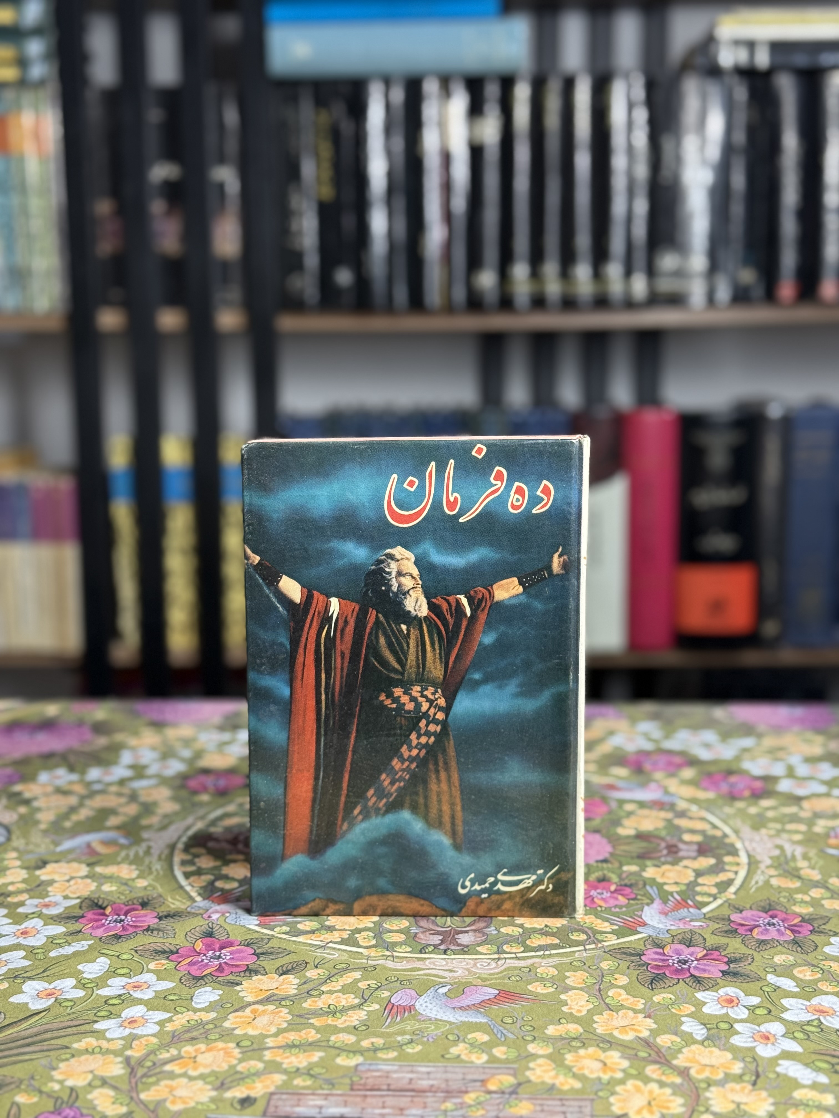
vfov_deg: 39.7
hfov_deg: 30.3
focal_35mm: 48
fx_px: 1551
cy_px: 559
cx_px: 420
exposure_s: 1/100
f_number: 1.78
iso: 160
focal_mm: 6.76
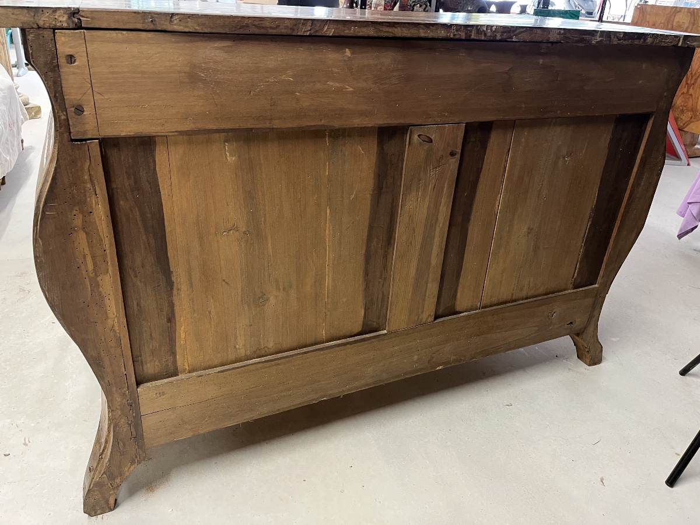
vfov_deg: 53.1
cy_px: 262
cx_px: 350
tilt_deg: -26.5
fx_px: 526
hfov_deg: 67.3
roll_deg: -3.6
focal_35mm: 26
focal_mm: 5.1
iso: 250
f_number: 1.6
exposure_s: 1/50
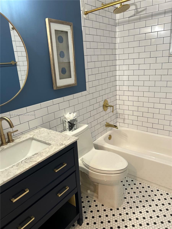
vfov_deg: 67.3
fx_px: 172
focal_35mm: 26
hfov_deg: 53.1
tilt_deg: -16.8
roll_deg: +2.9
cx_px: 86
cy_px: 114
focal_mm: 5.7
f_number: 1.5
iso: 80
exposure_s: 1/60
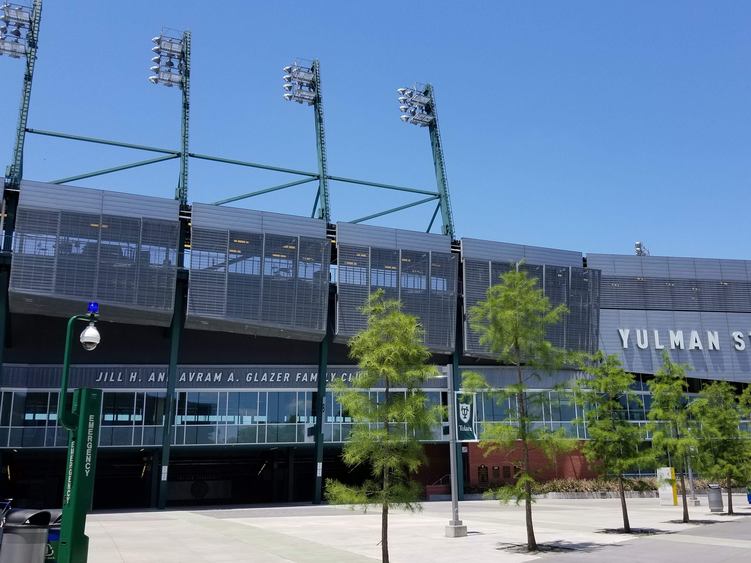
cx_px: 428
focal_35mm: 31
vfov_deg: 45.3
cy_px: 315
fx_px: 673
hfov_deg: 58.1
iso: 50
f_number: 1.7
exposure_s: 1/2083
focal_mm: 4.25
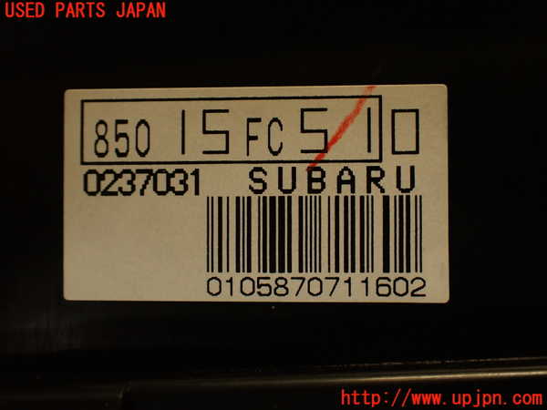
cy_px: 205
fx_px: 569
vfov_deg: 39.7
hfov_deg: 51.4
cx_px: 274
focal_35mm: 36
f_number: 2.5
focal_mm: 6.37
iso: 200
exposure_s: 1/50
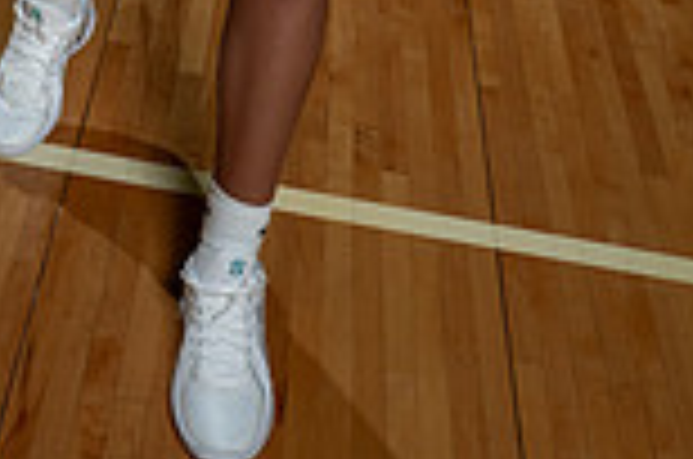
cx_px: 225
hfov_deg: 23.8
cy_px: -490
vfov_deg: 13.5
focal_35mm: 85
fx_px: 1633
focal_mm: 29
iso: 500
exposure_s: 1/250
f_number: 5.6
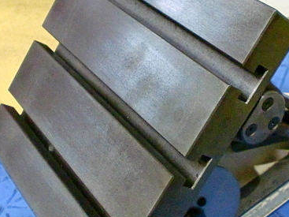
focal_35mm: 61
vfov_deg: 23.9
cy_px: 151
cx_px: 194
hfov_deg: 31.4
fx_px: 509
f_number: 3.1
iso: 1250
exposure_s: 1/60
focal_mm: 6.3
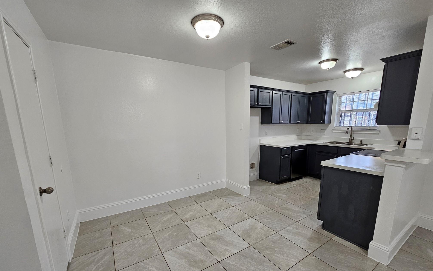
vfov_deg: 78.1
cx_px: 213
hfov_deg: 105.3
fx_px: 165
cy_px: 157
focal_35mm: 14
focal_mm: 2.2
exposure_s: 1/60
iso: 200
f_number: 2.2
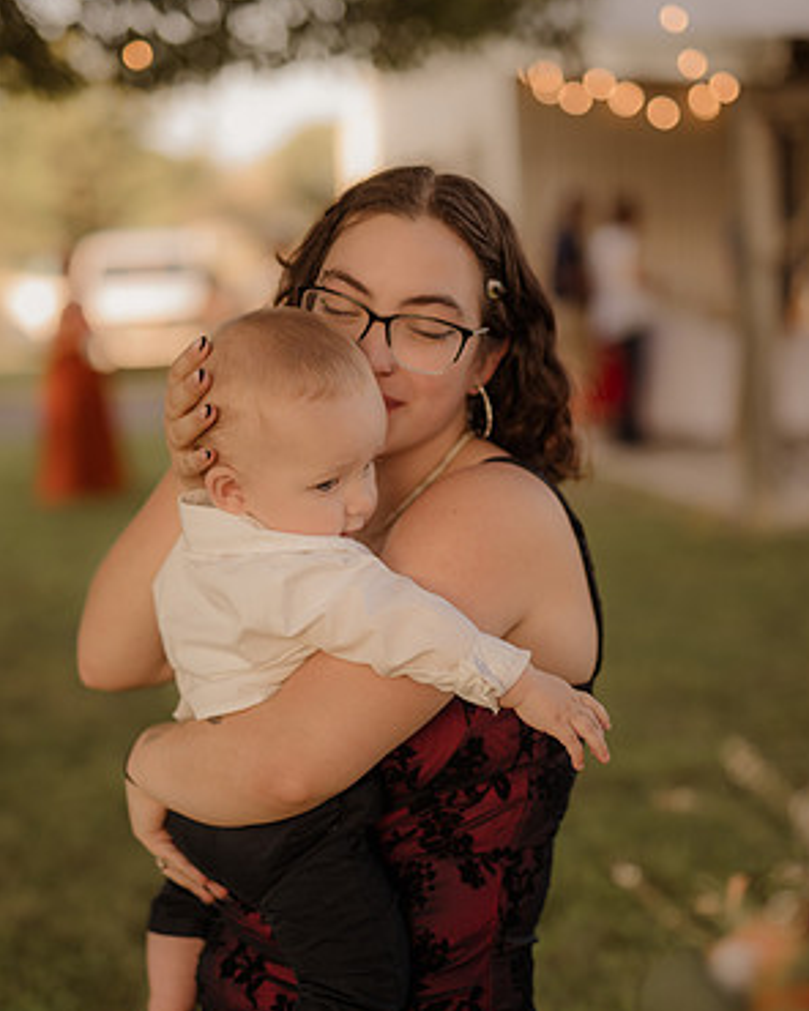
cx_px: 407
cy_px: 596
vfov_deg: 32.9
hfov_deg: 26.7
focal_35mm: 57
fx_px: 1706
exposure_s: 1/640
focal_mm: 50
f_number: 2.8
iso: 200
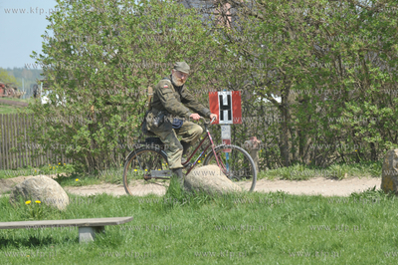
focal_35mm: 200
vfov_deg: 6.9
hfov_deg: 10.3
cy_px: 132
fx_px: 2209
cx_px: 199
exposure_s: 1/400
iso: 400
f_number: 10
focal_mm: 200
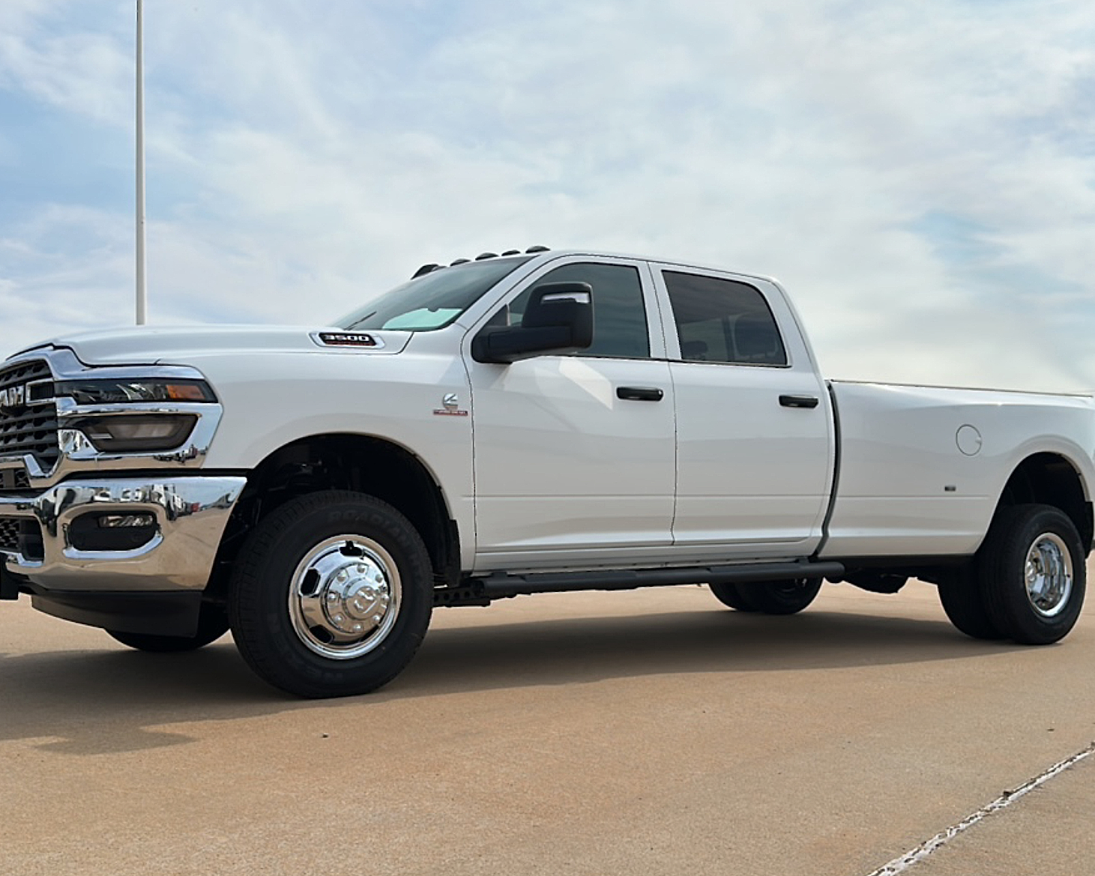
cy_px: 443
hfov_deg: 57.2
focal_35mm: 31
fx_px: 1005
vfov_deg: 47.1
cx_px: 545
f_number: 1.78
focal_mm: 6.86
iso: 80
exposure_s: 1/9091
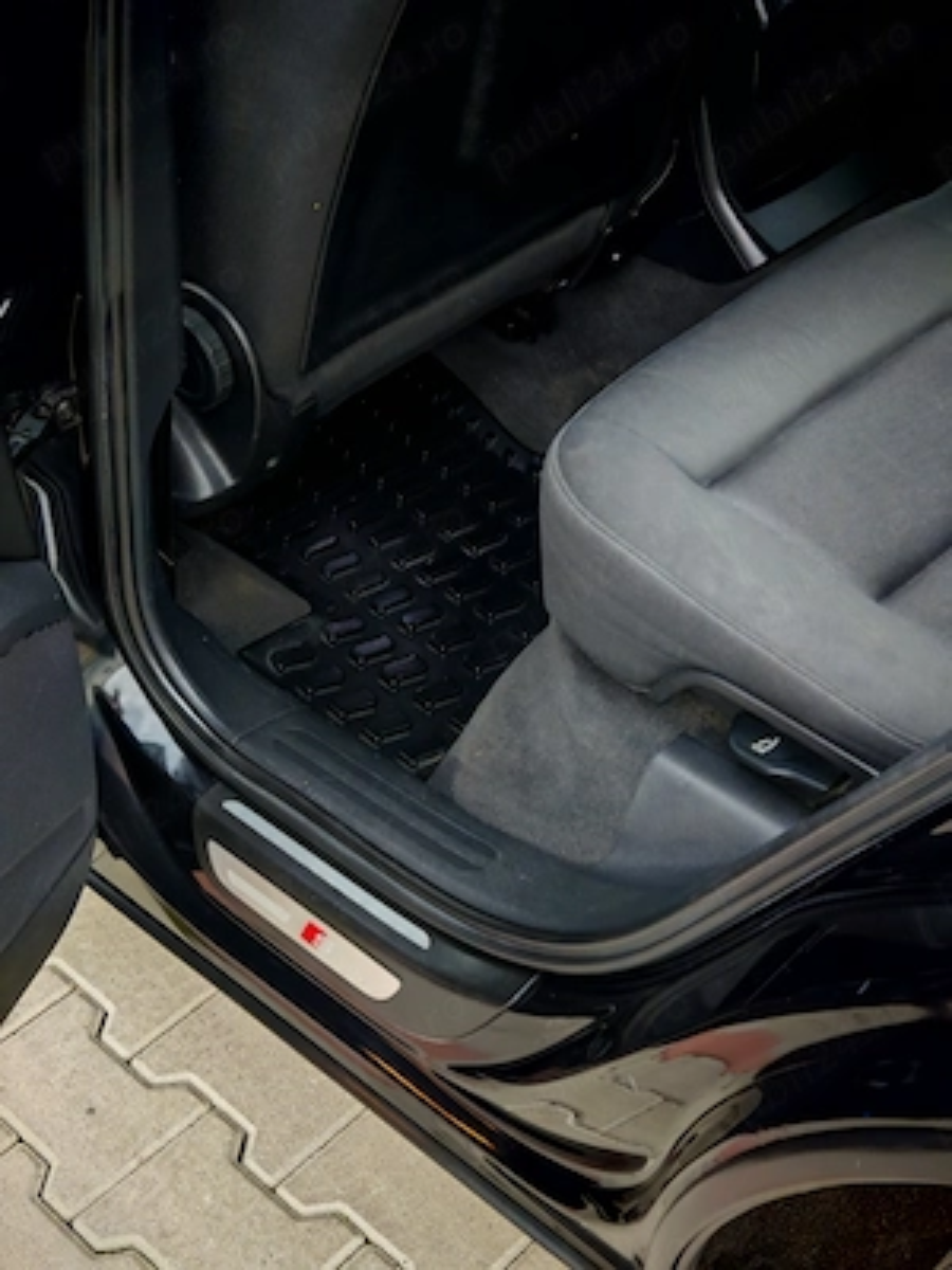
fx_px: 1980
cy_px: 635
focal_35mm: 54
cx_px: 476
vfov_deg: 35.5
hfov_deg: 27.0
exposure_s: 1/50
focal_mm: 6.67
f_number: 2.8
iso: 320
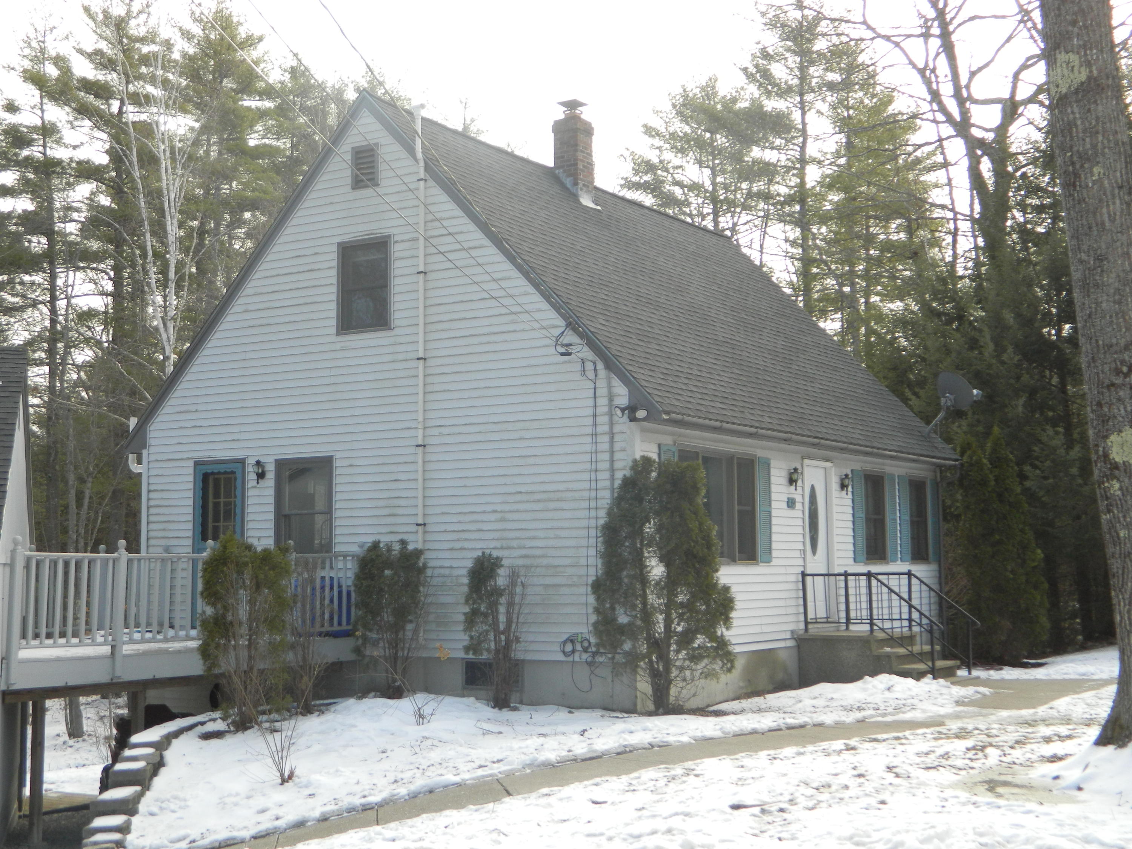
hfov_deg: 40.4
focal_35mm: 47
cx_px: 566
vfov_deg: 30.9
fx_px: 1537
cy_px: 424
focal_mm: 8.4
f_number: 3.6
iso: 110
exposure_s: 1/320
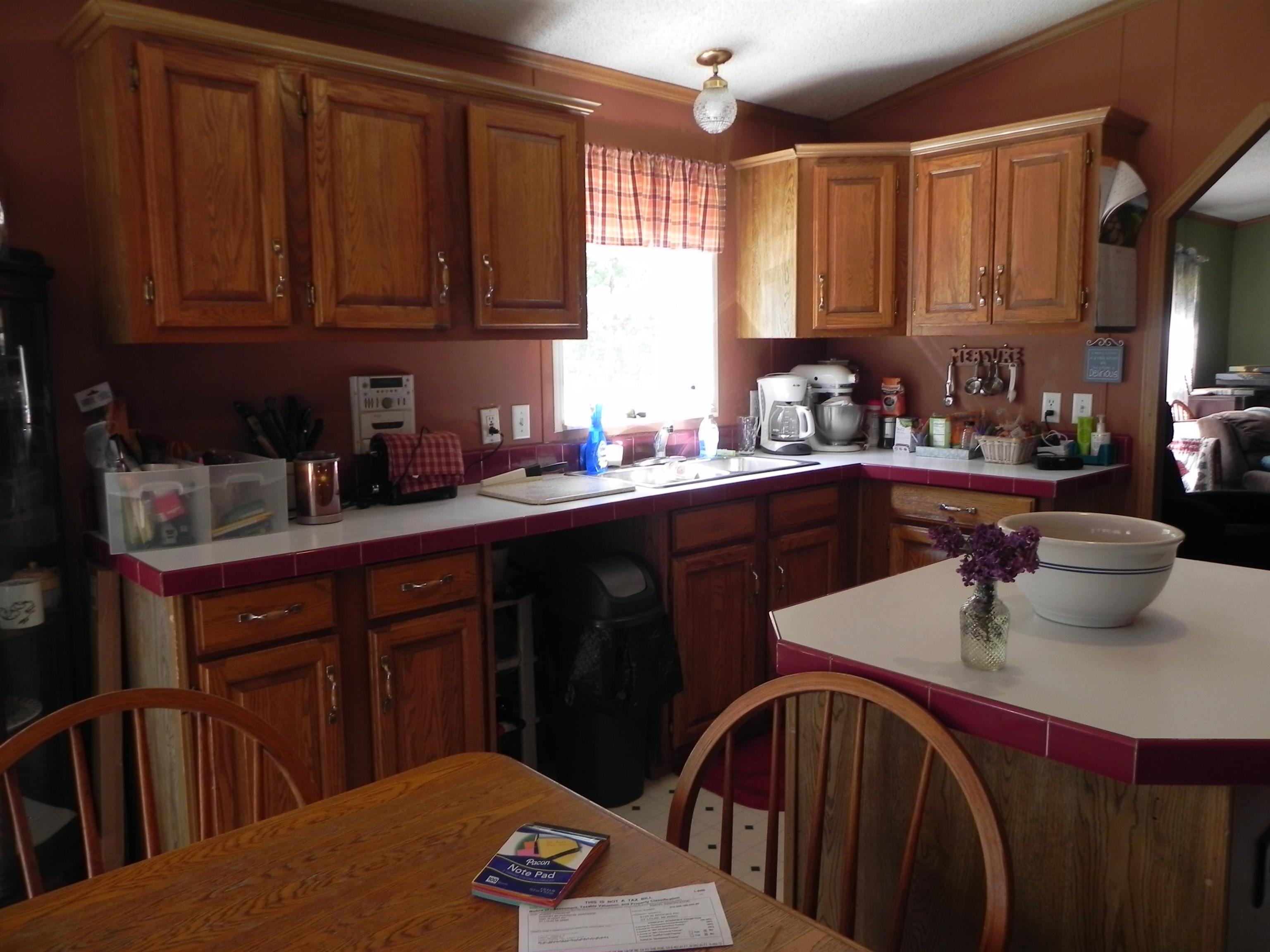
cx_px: 635
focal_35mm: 26
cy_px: 476
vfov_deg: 53.1
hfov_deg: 67.3
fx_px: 954
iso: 160
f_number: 2.8
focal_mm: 4.6
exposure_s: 1/32.5
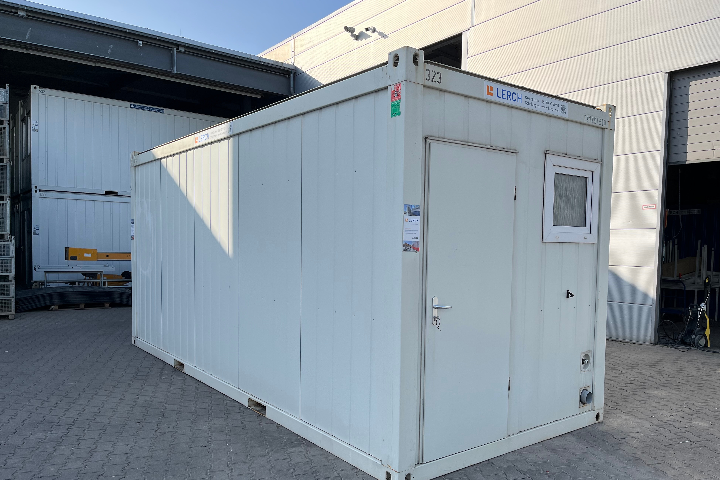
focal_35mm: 28
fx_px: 560
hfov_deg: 65.5
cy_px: 272
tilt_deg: -4.1
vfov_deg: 46.3
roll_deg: -1.0
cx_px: 370
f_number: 1.6
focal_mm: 5.1
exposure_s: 1/1721
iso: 50
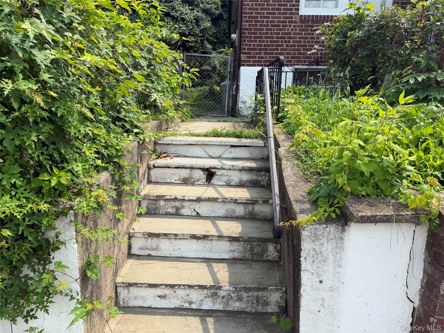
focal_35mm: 24
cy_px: 166
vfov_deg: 56.8
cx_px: 222
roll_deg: -1.3
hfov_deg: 71.6
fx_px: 308
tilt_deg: -9.7
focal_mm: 6.76
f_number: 1.78
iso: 80
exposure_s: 1/2525
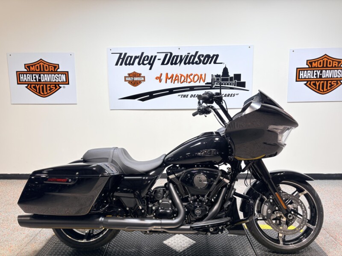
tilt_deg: -7.7
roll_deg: +1.0
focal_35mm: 26
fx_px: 257
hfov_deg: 67.3
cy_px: 128
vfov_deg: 53.1
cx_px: 171
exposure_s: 1/120
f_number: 1.6
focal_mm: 5.96
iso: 40
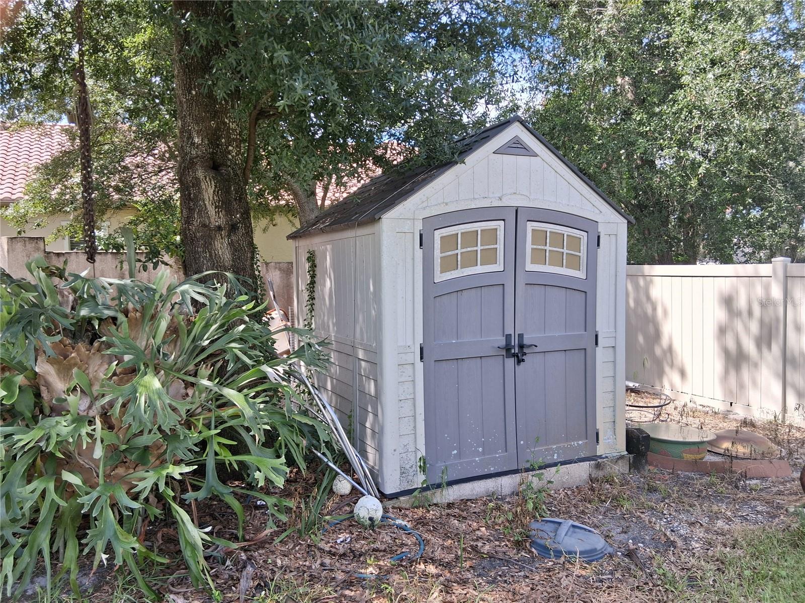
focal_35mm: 26
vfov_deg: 53.1
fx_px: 605
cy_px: 302
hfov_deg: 67.3
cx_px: 402
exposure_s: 1/223
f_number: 1.8
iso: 25
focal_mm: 3.98
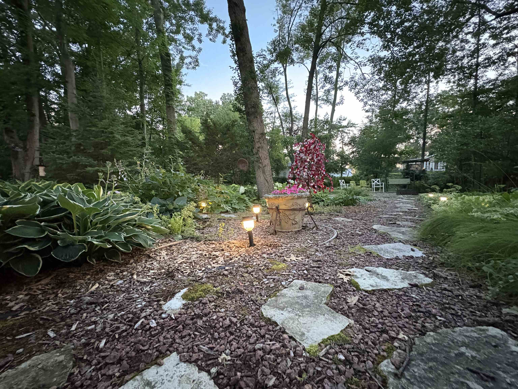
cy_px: 194
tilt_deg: -3.2
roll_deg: -0.3
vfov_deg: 85.7
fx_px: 209
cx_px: 259
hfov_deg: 102.1
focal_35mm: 14
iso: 1000
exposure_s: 1/35
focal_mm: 2.22
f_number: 2.2
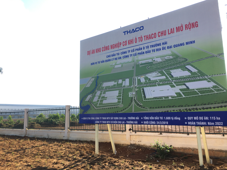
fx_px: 190
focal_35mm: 29
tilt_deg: +9.5
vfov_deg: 48.2
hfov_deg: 61.7
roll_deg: +1.0
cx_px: 114
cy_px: 85
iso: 25
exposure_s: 1/582
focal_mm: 4.15
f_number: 2.2
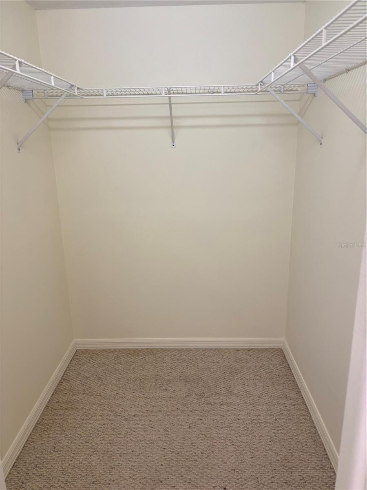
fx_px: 368
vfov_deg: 67.3
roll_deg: +0.5
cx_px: 184
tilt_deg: -16.6
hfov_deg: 53.1
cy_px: 245
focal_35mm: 26
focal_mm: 5.96
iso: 125
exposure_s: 1/120
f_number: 1.6
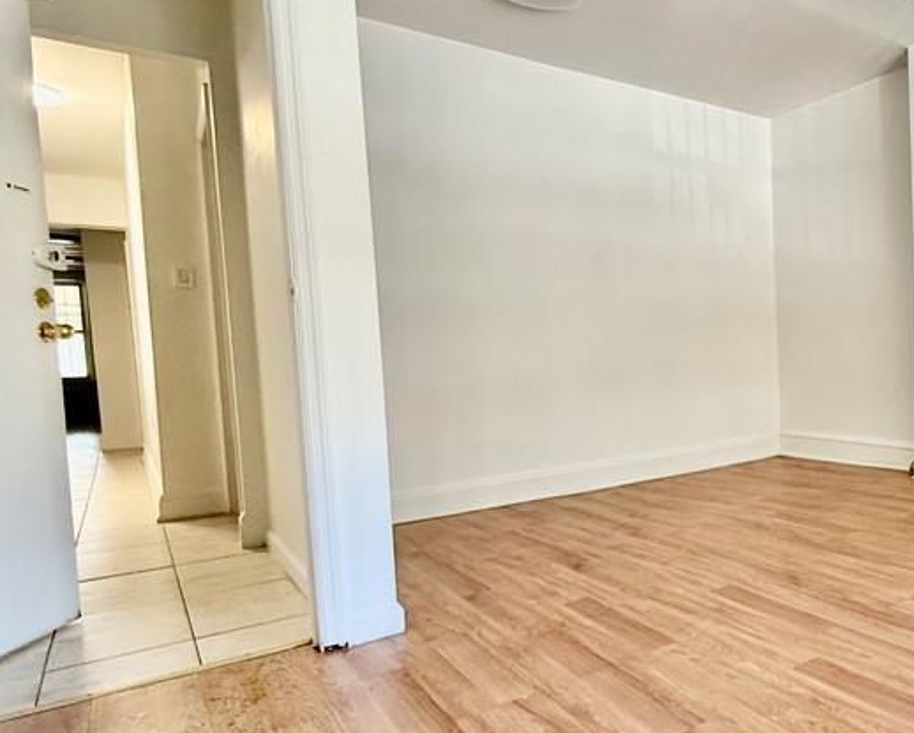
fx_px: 731
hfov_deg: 53.0
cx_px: 879
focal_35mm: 27
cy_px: 387
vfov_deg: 53.2
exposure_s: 1/60
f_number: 2.2
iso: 250
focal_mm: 2.22
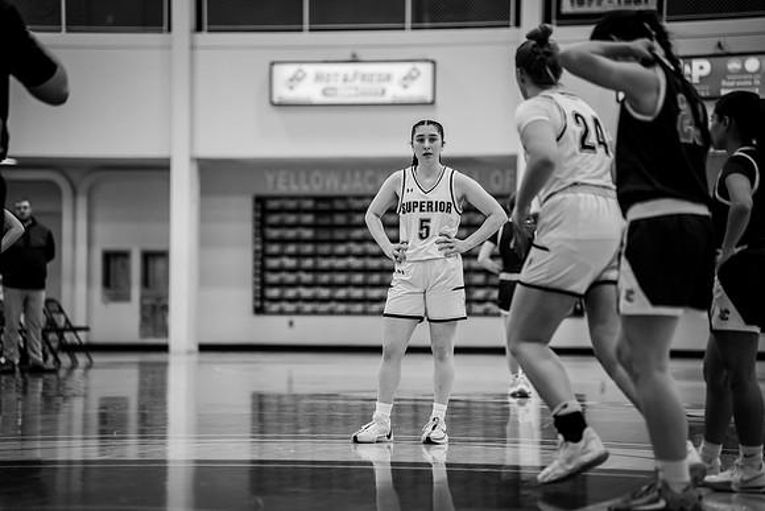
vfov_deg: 9.6
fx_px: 3040
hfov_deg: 14.3
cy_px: 256
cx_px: 382
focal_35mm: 143
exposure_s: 1/640
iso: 1600
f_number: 2.8
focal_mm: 143
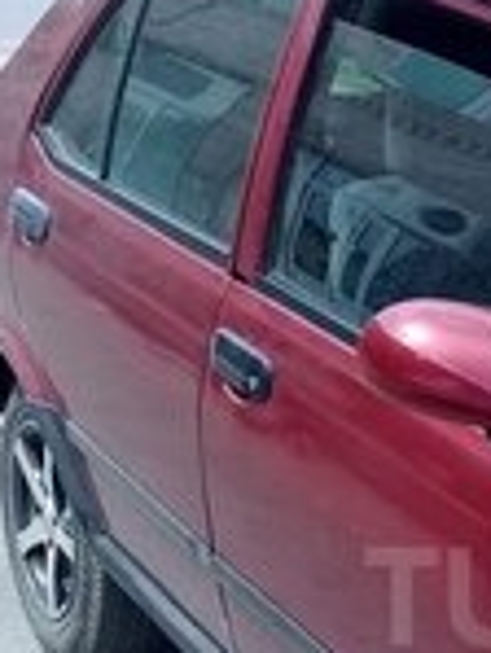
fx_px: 1945
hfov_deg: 13.7
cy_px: 596
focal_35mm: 103
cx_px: 701
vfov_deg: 18.7
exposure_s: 1/572
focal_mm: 3.3
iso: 64
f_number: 2.2
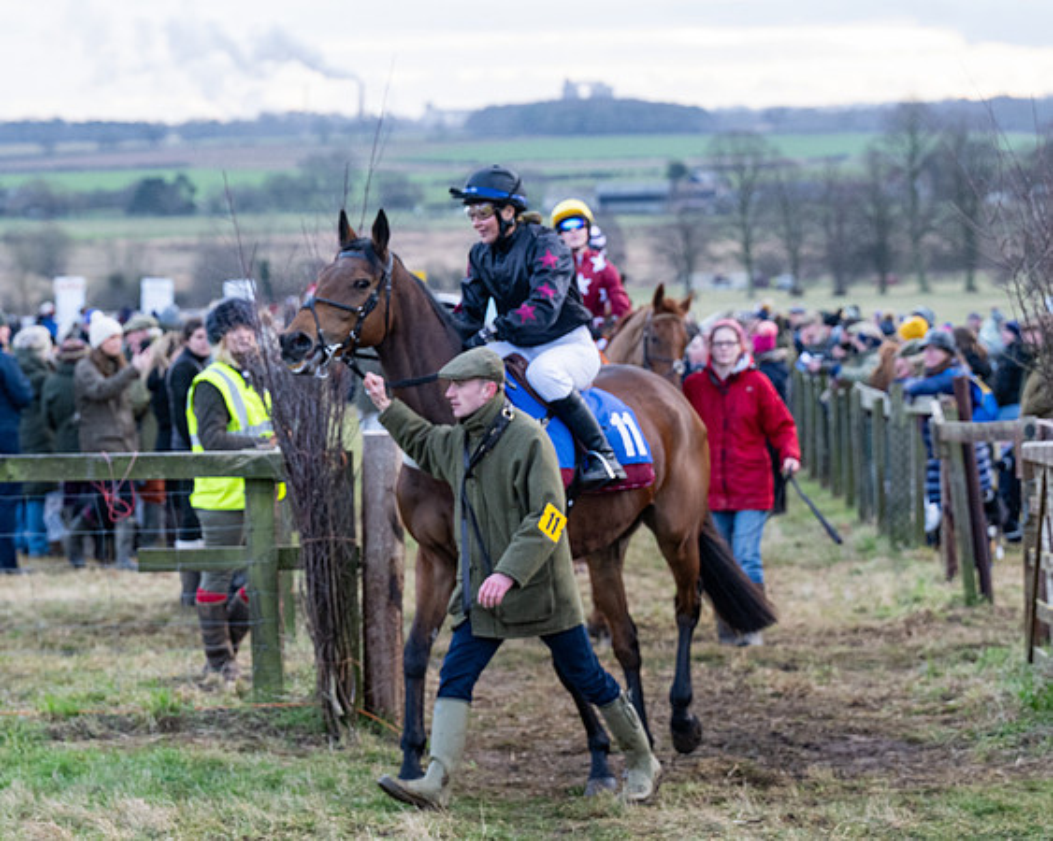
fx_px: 4528
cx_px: 450
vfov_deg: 10.6
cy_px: 420
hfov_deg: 13.3
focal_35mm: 145
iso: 1000
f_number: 4
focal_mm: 86
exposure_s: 1/400
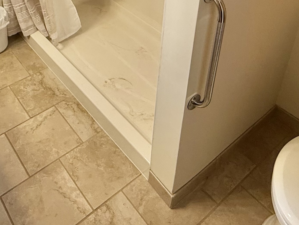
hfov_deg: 45.2
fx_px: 354
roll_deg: +0.4
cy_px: -29
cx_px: 103
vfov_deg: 30.9
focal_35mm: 41
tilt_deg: -26.4
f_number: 2.2
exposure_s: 1/120
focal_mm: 2.22
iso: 250
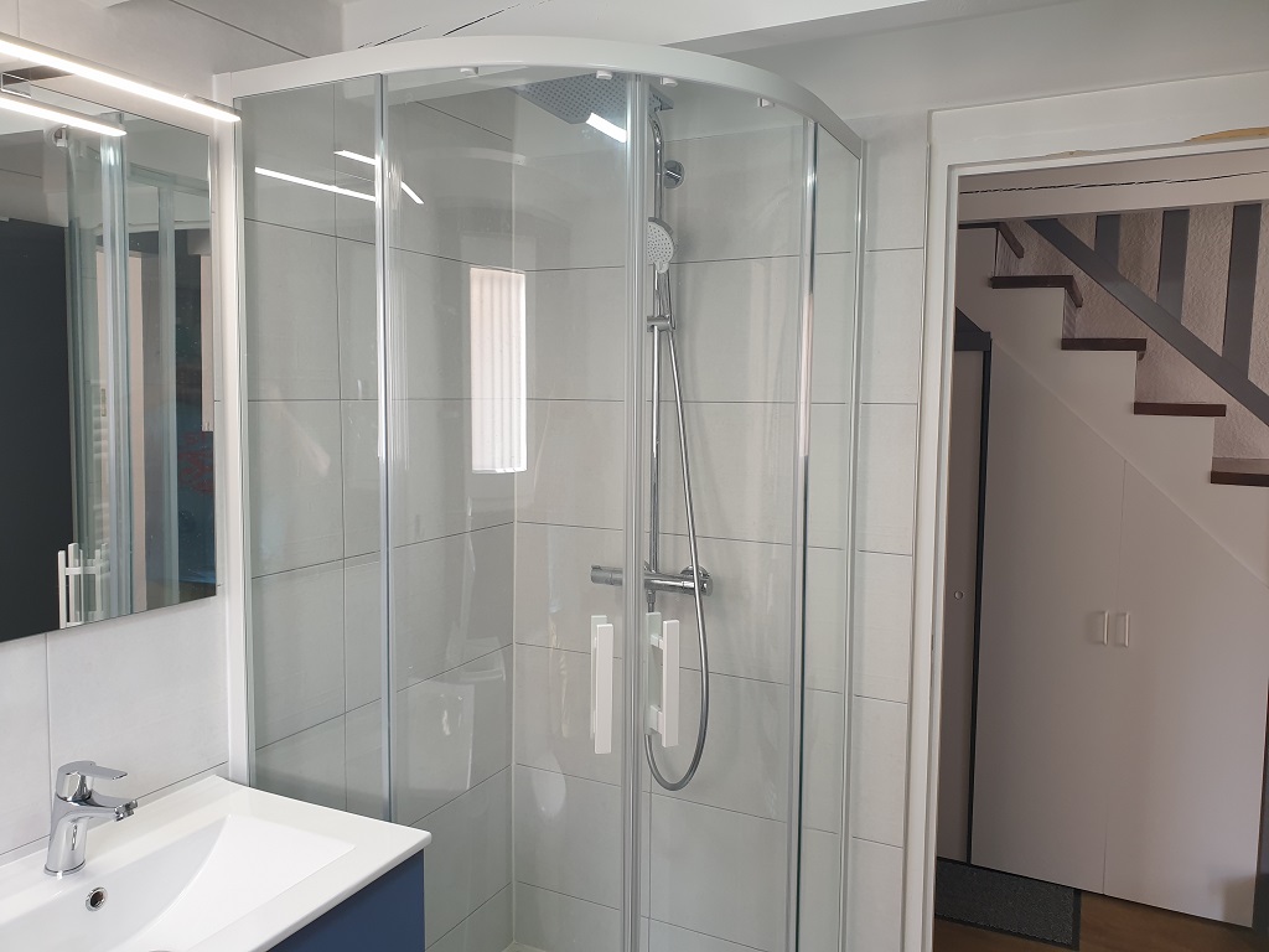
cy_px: 476
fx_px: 953
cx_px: 634
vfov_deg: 53.1
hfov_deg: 67.3
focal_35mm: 26
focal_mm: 4.3
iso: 80
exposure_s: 1/50
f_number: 2.4
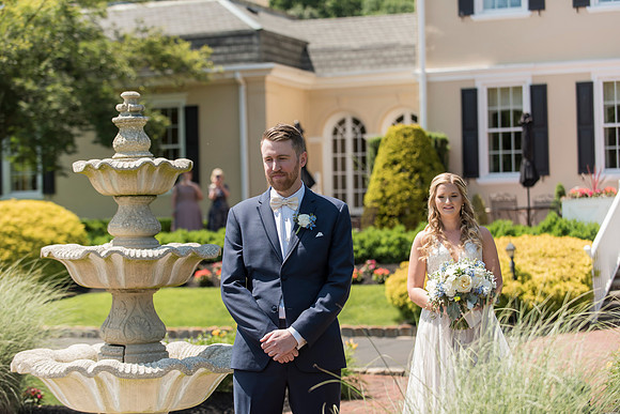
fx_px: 1481
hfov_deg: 23.6
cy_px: 207
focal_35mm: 86
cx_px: 310
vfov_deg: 15.9
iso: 200
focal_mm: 86
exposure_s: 1/1250
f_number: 3.5
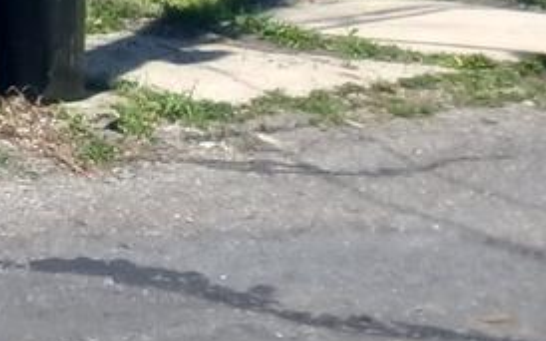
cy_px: -1163
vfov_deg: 5.4
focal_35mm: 206
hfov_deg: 7.7
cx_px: -1459
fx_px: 3064
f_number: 1.8
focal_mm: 3.98
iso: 20
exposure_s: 1/573
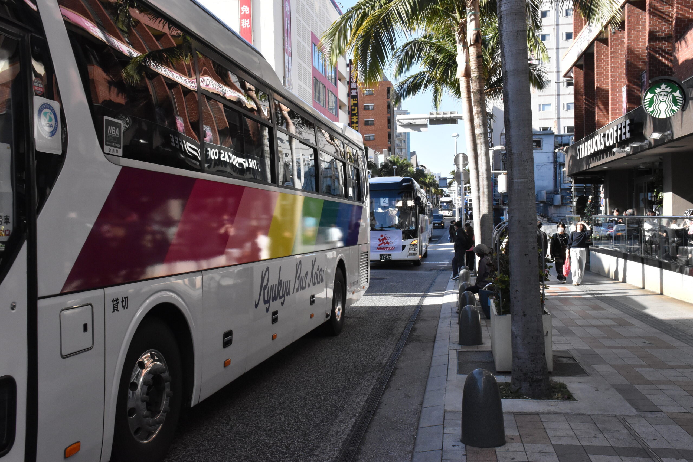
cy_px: 231
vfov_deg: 36.9
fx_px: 693
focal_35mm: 36
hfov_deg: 53.1
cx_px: 346
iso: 2500
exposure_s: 1/800
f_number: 14
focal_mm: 24
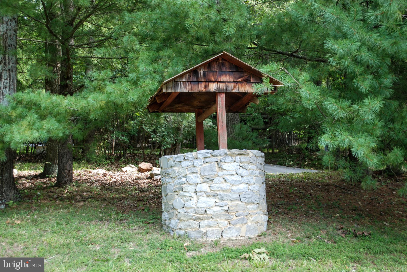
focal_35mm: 45
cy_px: 136
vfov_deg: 29.9
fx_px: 509
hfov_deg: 43.6
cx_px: 204
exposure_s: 1/125
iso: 250
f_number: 4.8
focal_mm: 30
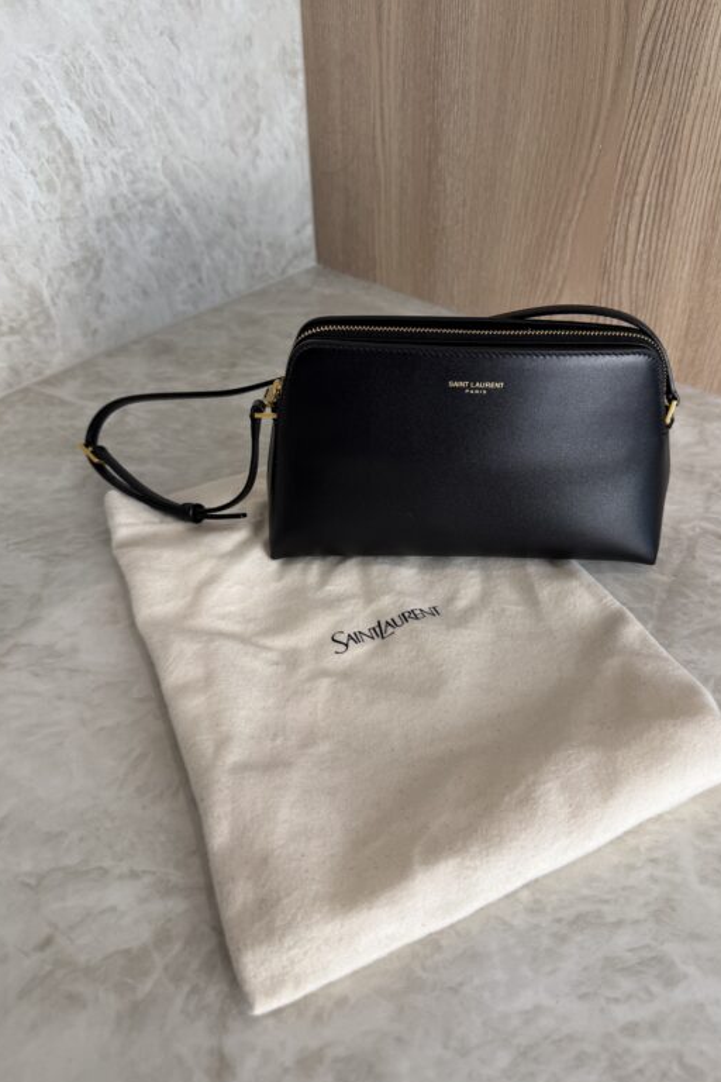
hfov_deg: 49.4
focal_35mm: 26
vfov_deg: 69.4
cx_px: 415
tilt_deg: -39.5
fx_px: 781
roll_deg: -2.3
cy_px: 540
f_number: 1.78
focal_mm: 6.76
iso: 64
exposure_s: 1/120
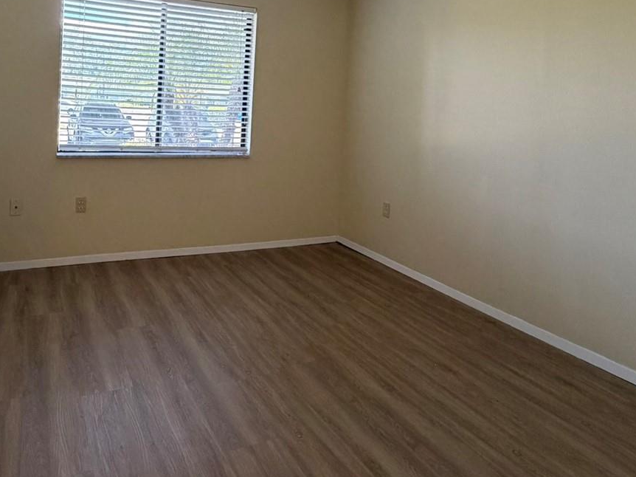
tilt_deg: -1.8
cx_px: 232
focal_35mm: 26
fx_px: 478
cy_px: 114
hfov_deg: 66.2
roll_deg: -2.4
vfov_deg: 50.6
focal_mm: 2.22
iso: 320
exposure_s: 1/120
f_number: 2.2
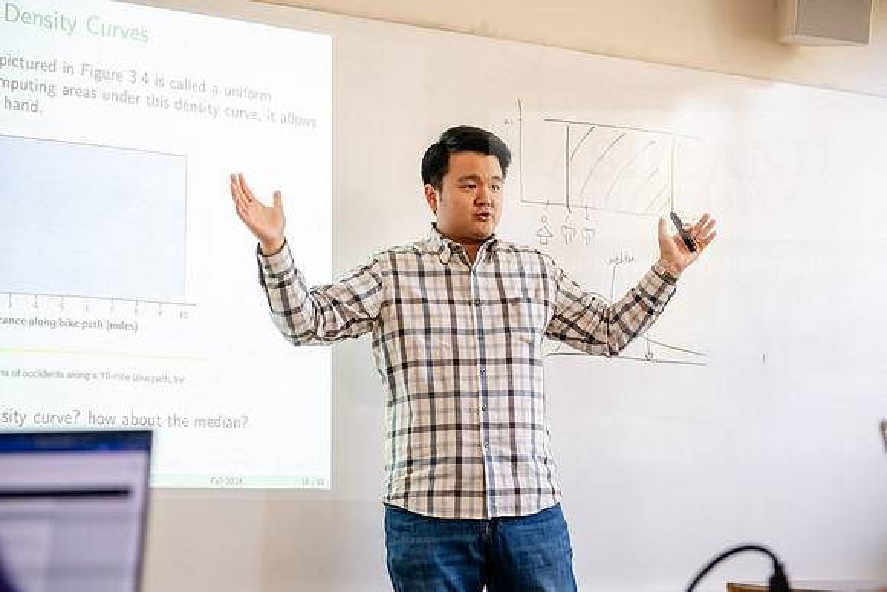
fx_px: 1380
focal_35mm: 56
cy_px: 296
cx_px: 444
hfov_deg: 35.6
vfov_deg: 24.2
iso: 1600
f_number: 3.2
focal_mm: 56
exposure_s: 1/200
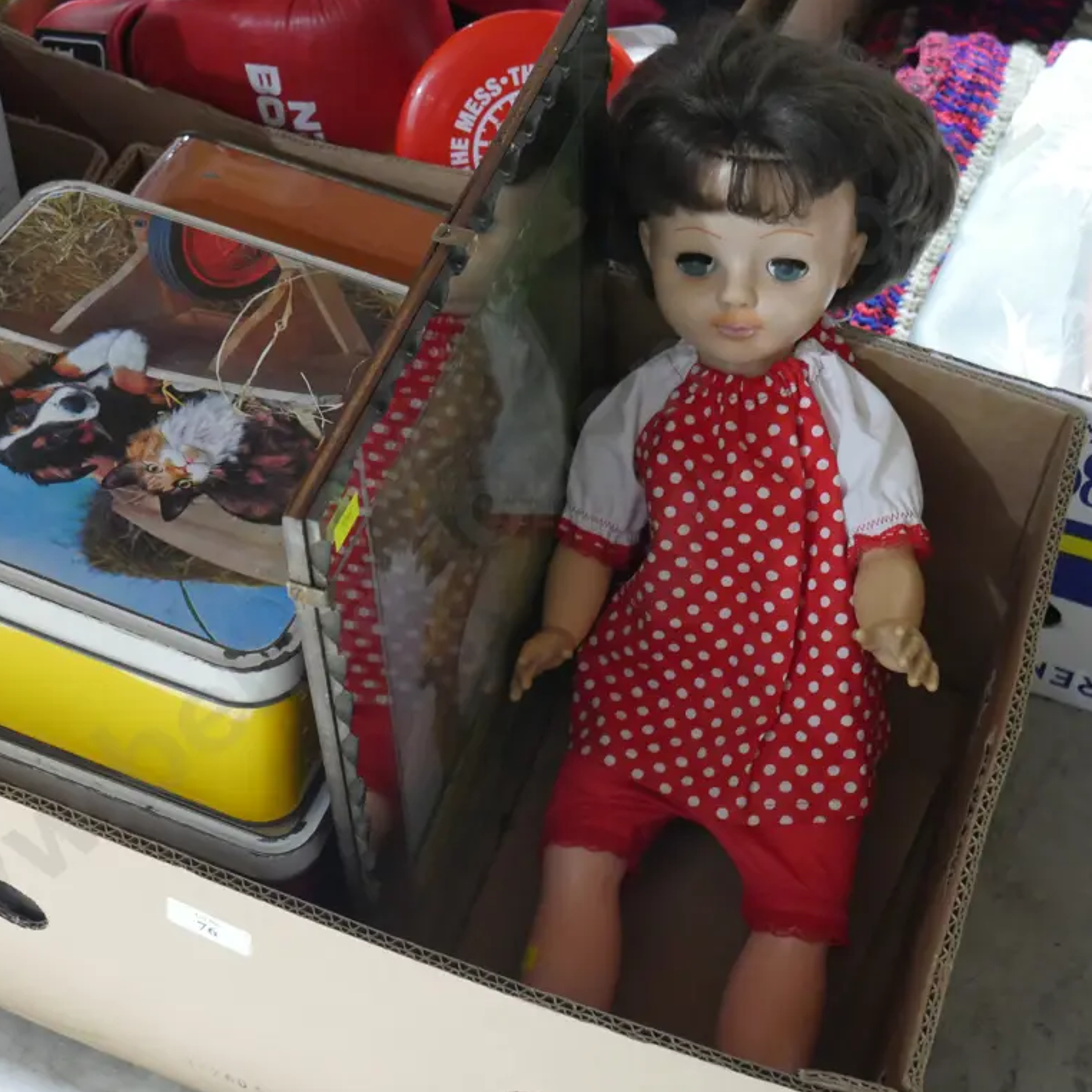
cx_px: 439
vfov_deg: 30.0
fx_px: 2034
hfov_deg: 30.0
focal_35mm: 57
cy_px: 547
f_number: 5.2
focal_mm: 24
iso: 3200
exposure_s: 1/50
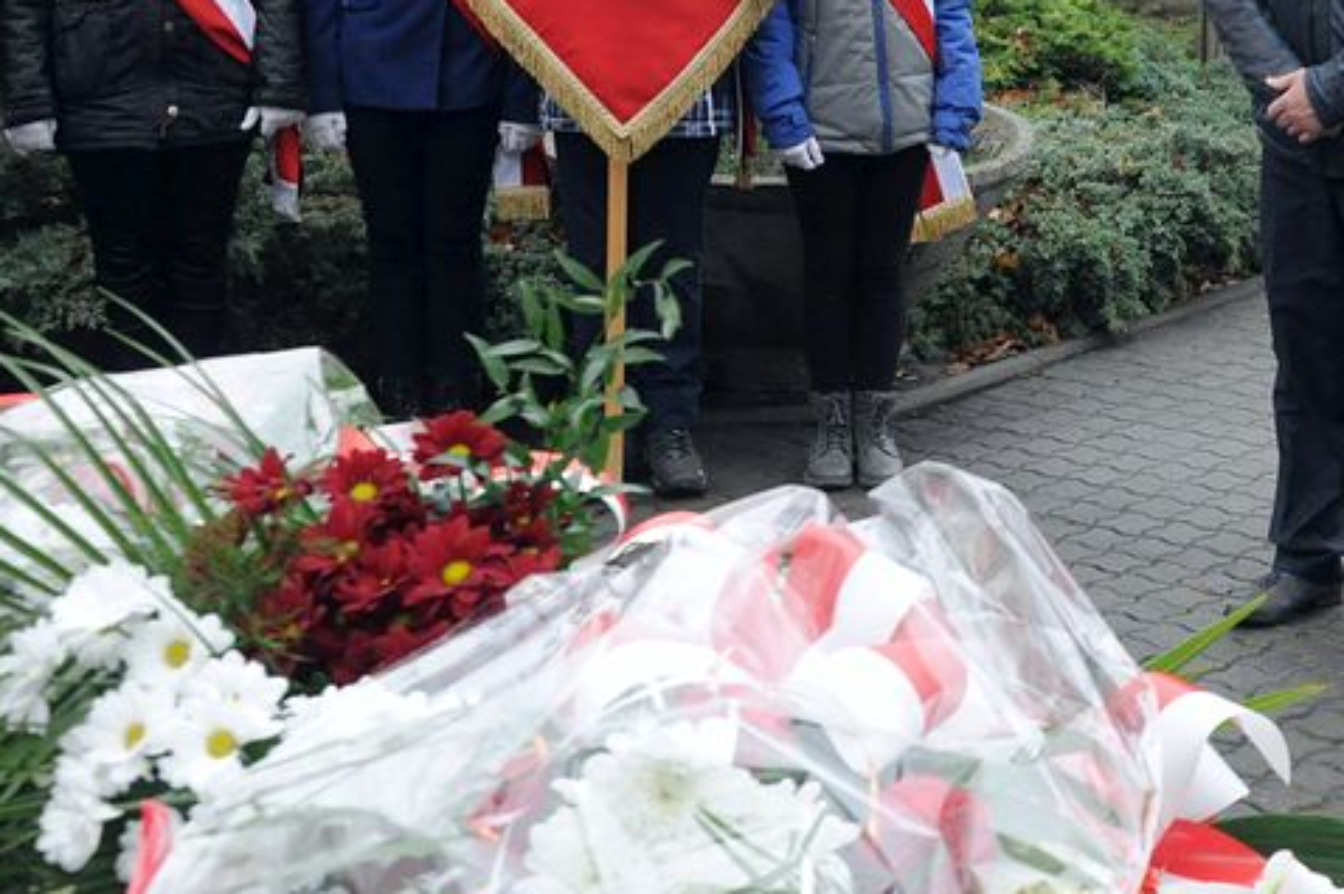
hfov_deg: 24.9
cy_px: 136
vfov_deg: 16.9
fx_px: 2985
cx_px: 1099
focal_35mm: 80
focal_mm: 30
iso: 1600
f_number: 9
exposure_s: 1/320
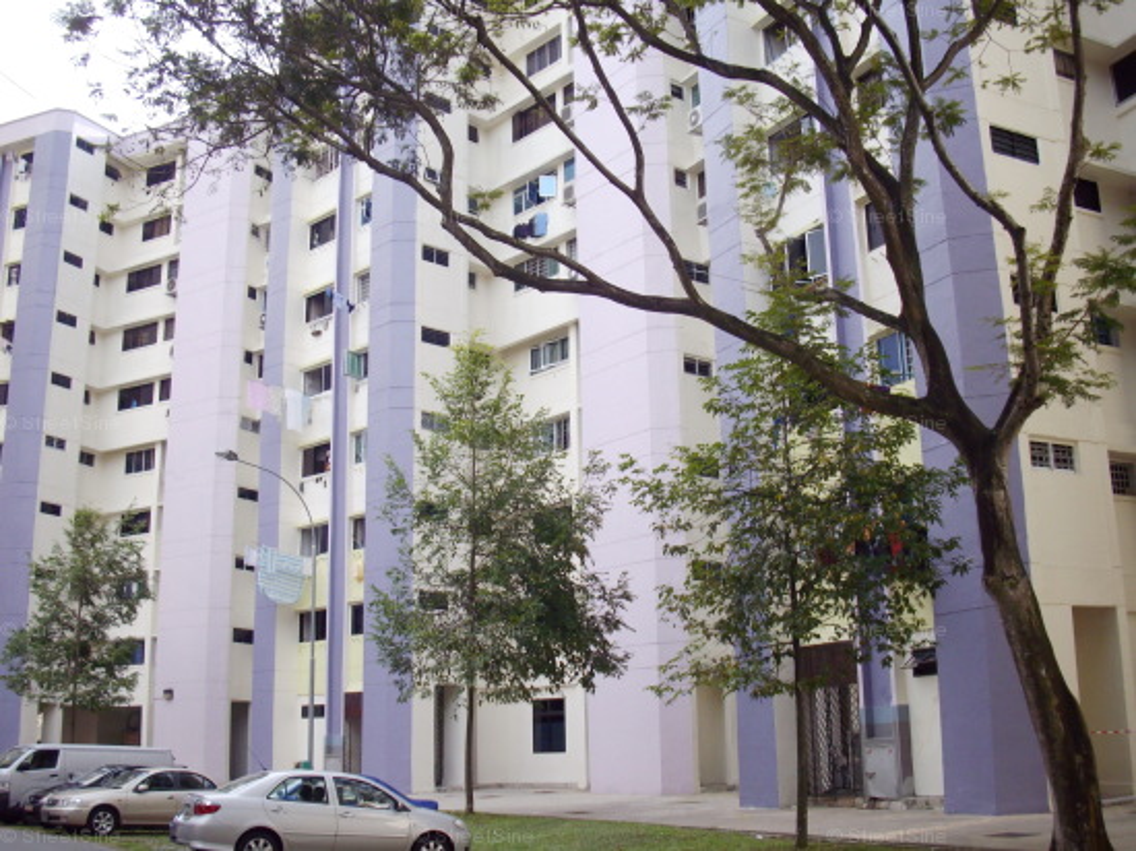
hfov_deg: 50.2
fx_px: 1214
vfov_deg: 38.6
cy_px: 426
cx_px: 568
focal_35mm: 37
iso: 80
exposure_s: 1/80
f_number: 5.6
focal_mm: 6.2
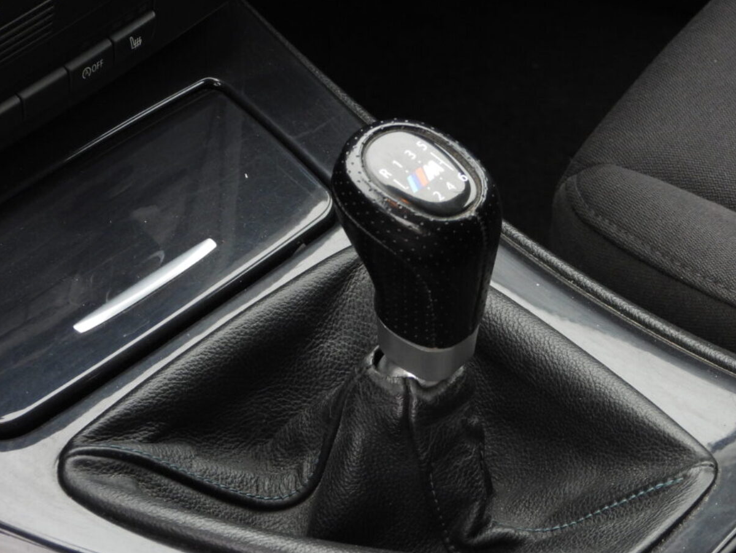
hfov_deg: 11.8
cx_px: 407
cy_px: 317
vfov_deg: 8.9
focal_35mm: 167
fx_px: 3552
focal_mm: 22.5
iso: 320
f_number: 4
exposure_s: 1/60
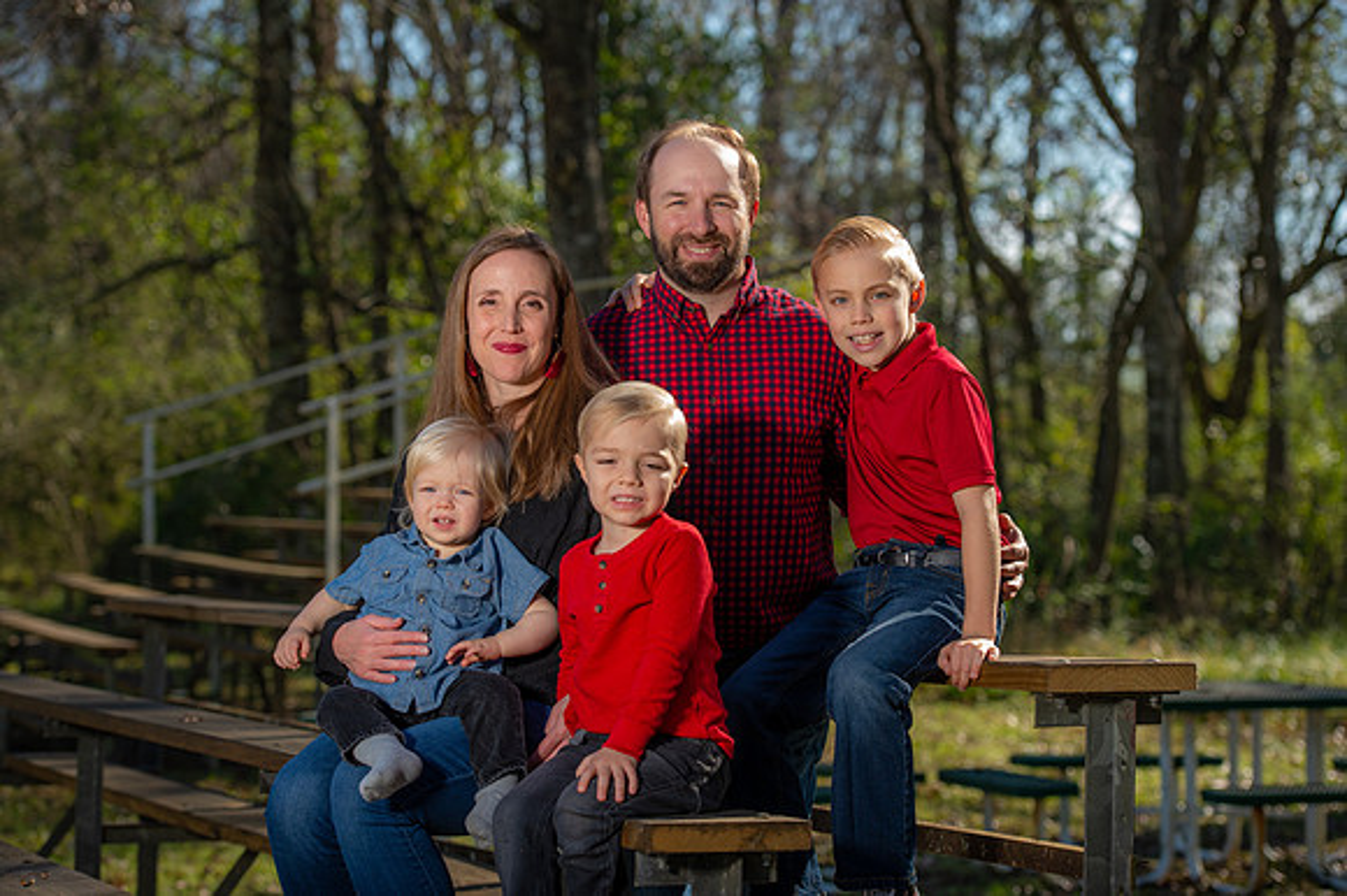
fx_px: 3365
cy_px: 448
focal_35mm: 90
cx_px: 674
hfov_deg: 22.6
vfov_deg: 15.2
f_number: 4.5
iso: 50
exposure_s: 1/250
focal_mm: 90
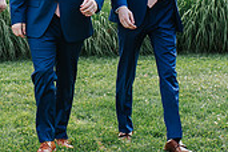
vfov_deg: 9.2
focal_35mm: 145
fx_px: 918
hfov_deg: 13.9
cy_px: -92
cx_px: -14
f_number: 3.2
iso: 220
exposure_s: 1/640
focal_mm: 35
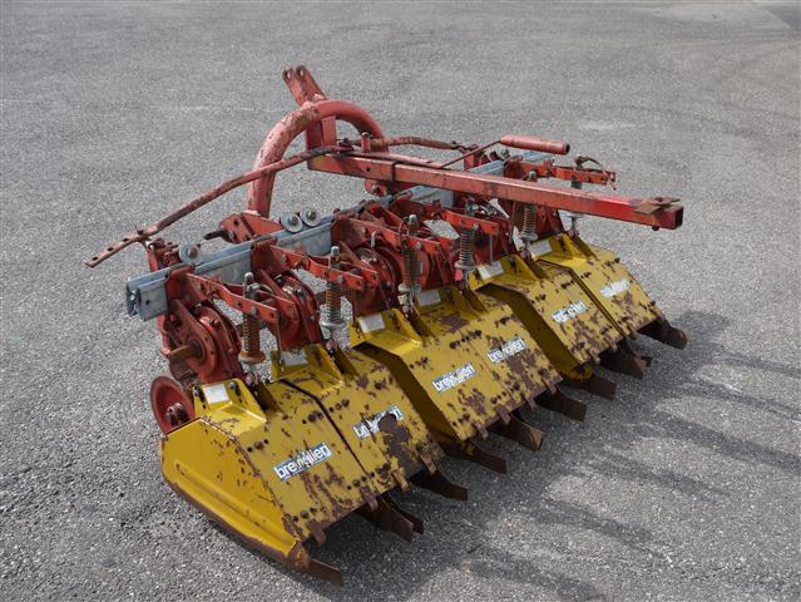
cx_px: 400
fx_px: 1065
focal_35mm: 46
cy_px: 301
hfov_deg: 41.2
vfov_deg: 31.5
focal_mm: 23
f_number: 6.3
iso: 100
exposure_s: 1/250
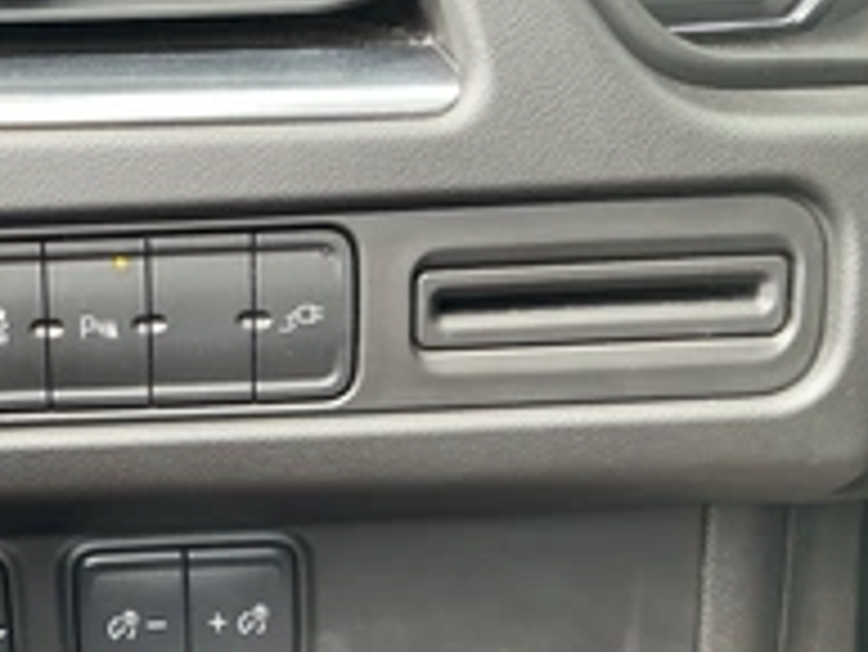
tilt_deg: -22.2
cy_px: 490
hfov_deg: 31.8
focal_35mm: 58
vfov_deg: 25.0
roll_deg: +3.9
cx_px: 103
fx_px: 1455
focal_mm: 3
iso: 160
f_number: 1.8
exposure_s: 1/60
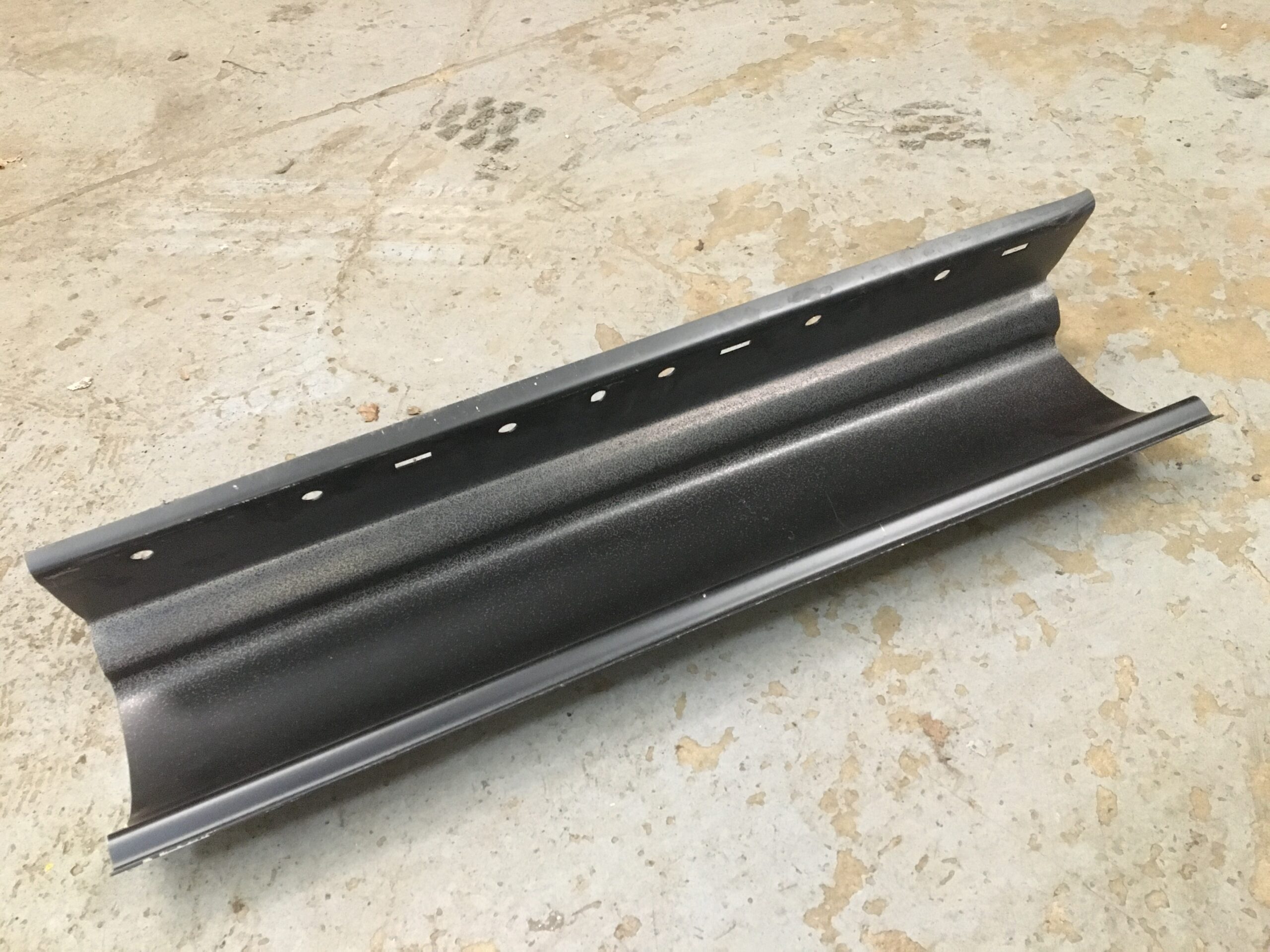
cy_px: 476
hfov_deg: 61.7
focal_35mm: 29
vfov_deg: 48.2
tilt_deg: -46.9
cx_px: 635
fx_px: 1064
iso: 320
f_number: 2.2
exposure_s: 1/17
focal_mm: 4.15
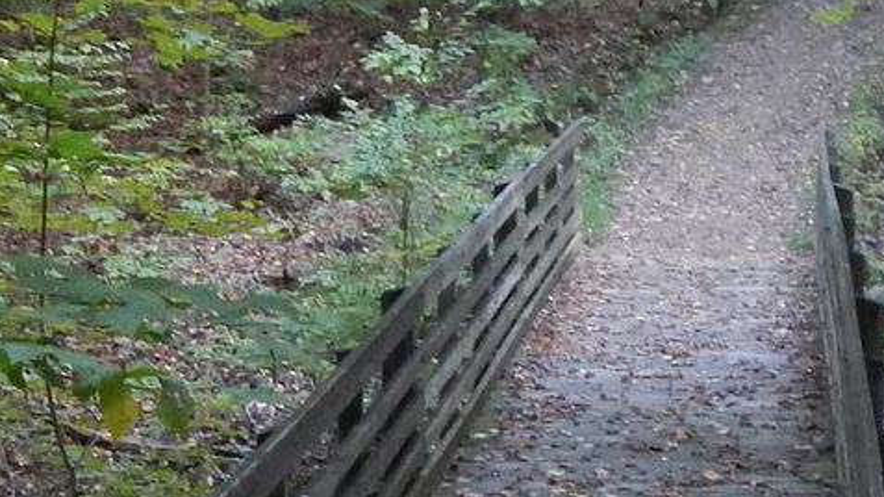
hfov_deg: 16.3
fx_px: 3070
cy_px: 380
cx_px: 638
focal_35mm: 131
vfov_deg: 9.2
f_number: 3.2
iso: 400
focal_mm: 5.1
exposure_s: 1/20
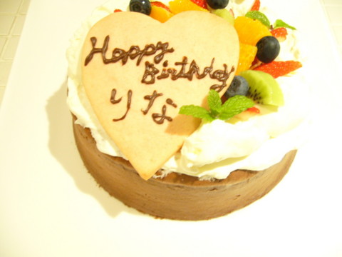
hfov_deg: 52.6
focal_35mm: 35
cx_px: 171
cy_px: 128
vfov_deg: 40.7
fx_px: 346
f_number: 2.8
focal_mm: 5.8
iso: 200
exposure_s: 1/15
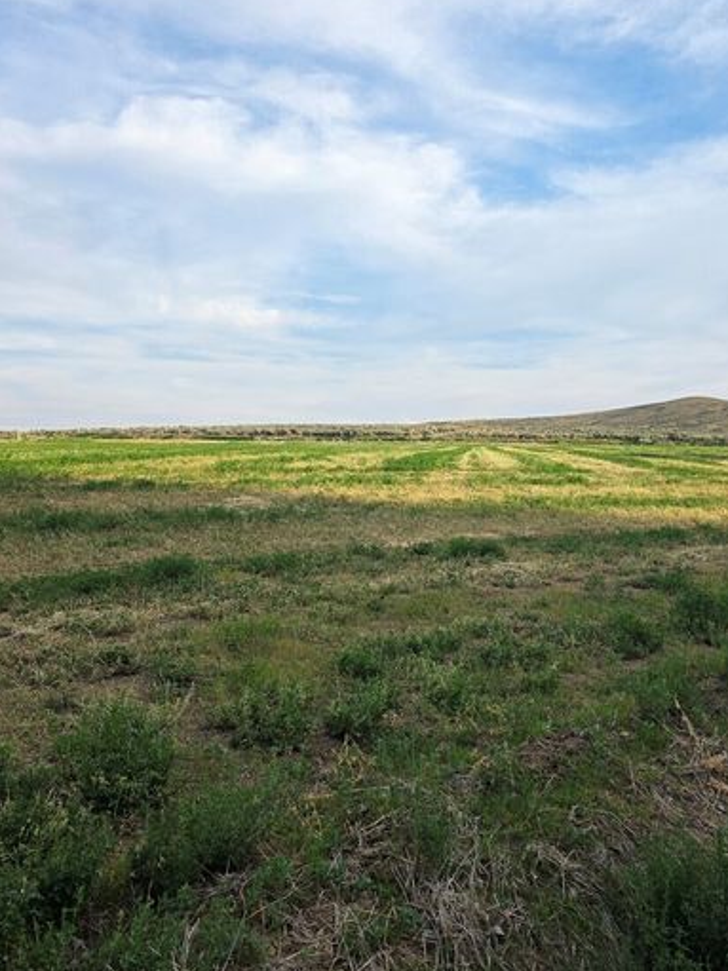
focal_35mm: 30
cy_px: 487
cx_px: 441
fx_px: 842
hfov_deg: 46.5
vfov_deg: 60.0
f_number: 1.7
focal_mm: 6.3
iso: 80
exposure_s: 1/1849
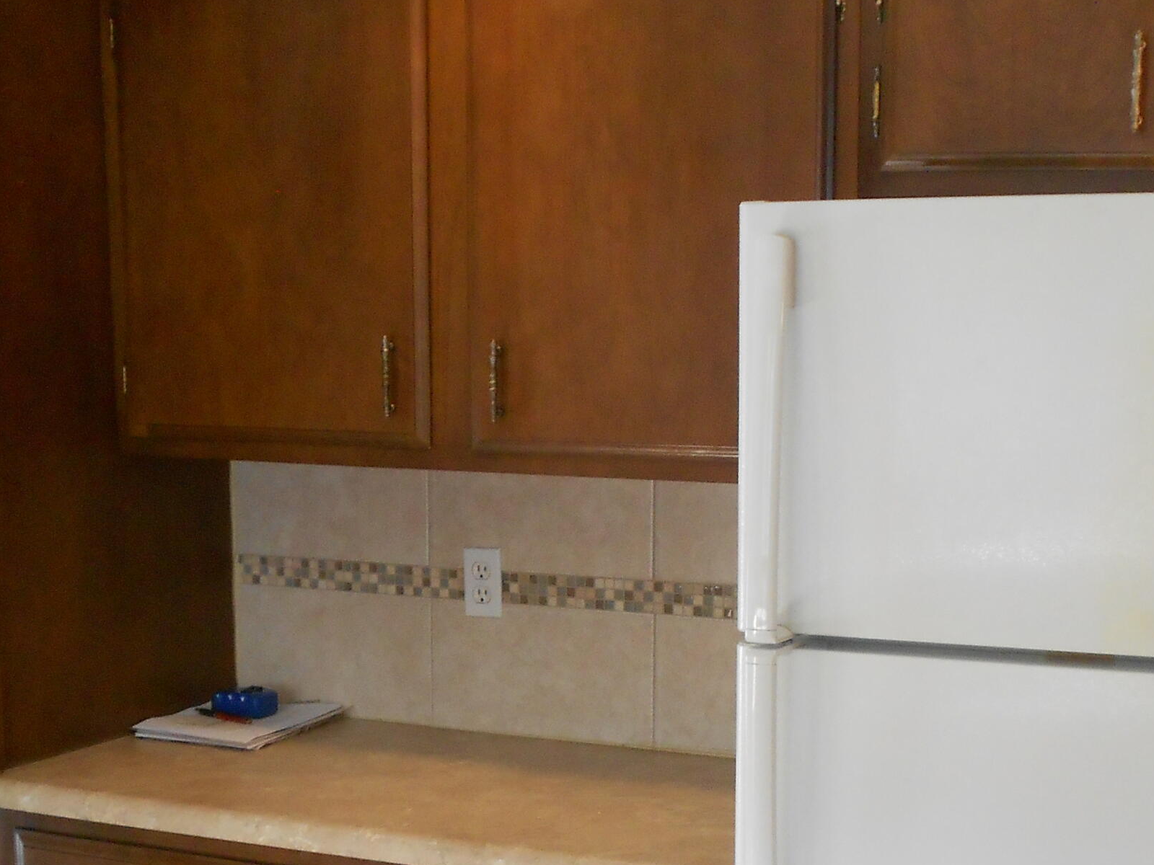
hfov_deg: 32.1
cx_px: 653
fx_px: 2000
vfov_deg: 24.0
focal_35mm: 60
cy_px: 699
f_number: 3.6
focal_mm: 5.8
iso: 250
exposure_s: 1/30
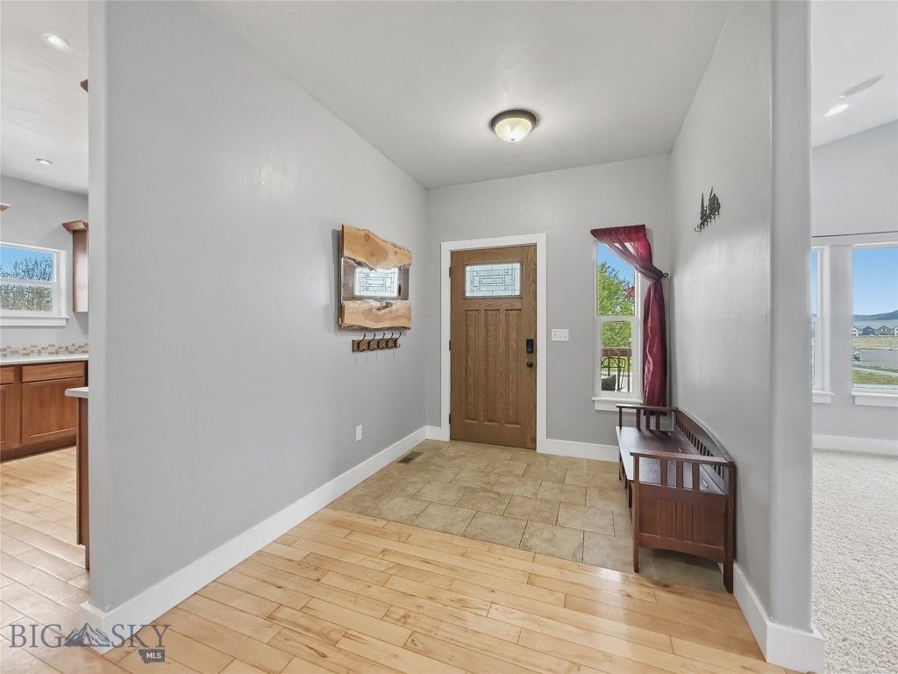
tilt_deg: -1.0
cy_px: 337
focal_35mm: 14
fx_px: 363
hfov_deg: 102.1
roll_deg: +0.6
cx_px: 449
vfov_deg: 85.7
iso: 800
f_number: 2.2
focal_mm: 2.2
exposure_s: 1/120
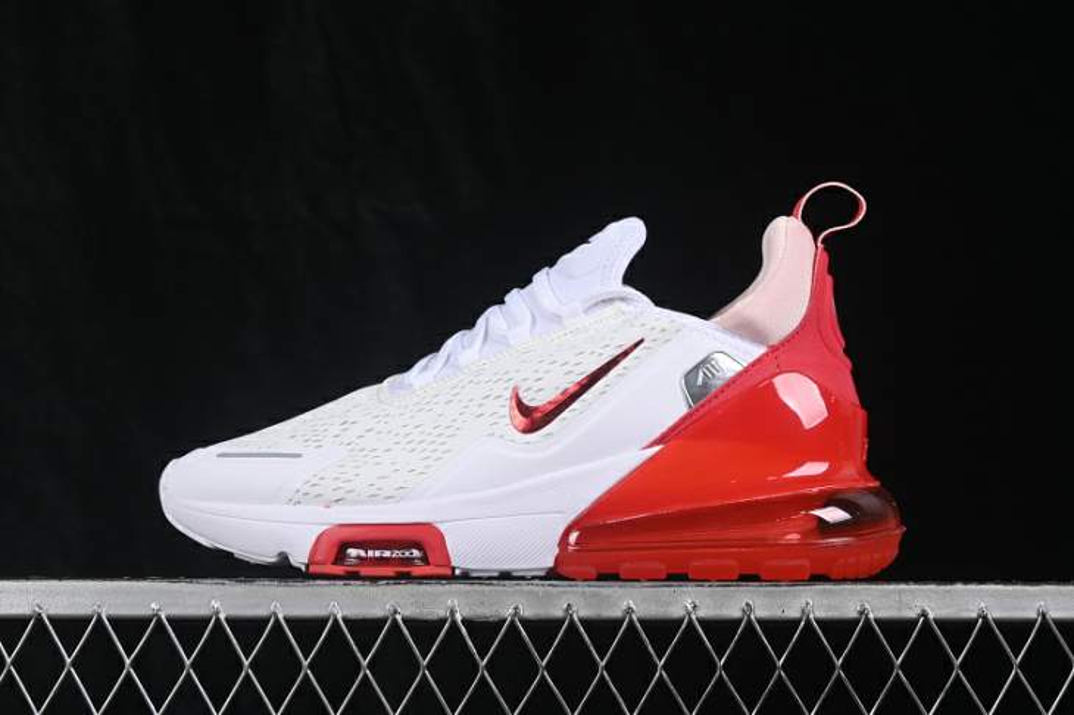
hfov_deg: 27.0
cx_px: 537
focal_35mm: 75
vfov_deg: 18.2
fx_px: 2236
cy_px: 358
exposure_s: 1/80
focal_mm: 50
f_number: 8
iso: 160
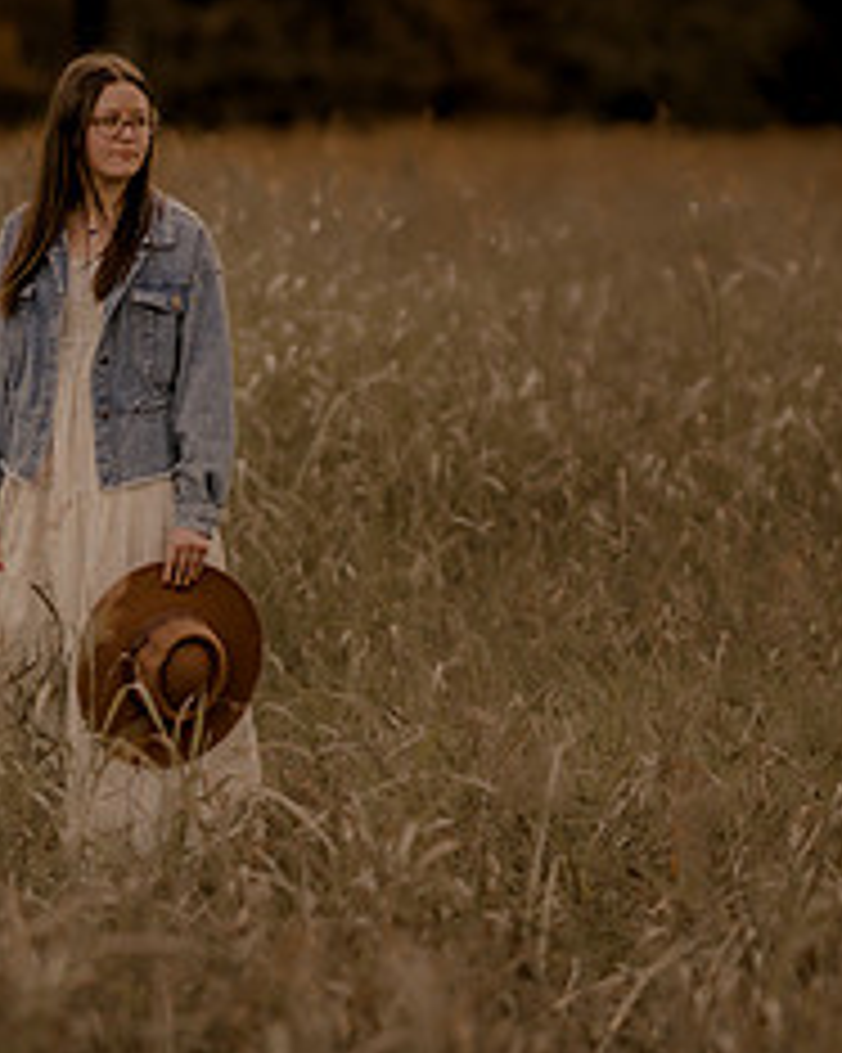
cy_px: 247
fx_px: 6889
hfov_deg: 7.0
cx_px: -35
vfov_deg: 8.7
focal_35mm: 221
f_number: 1.4
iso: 200
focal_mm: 85
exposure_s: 1/3200
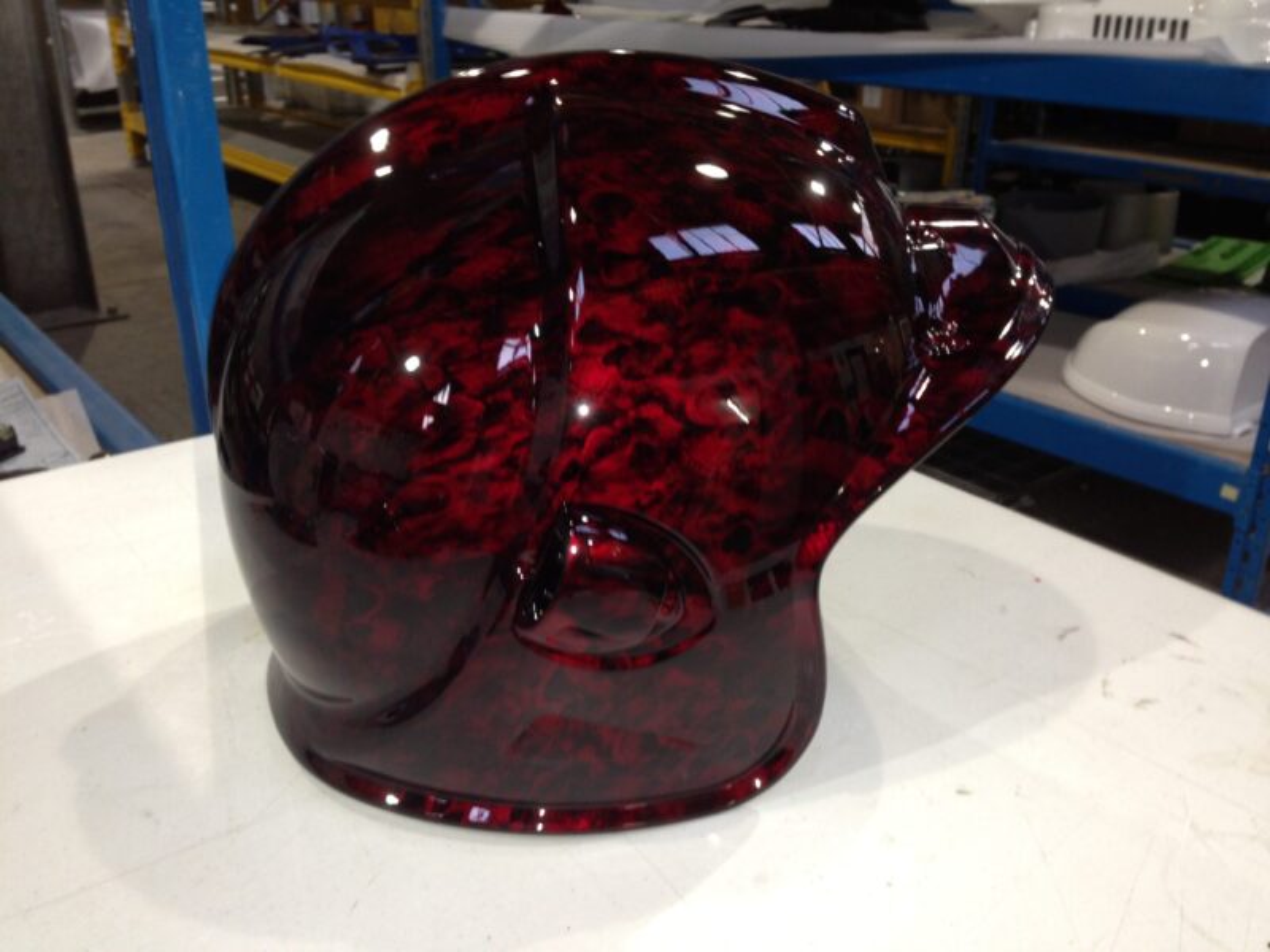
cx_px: 635
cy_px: 476
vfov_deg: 42.9
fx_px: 1211
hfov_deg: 55.4
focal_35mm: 33
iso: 80
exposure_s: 1/20
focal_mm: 4.13
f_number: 2.4
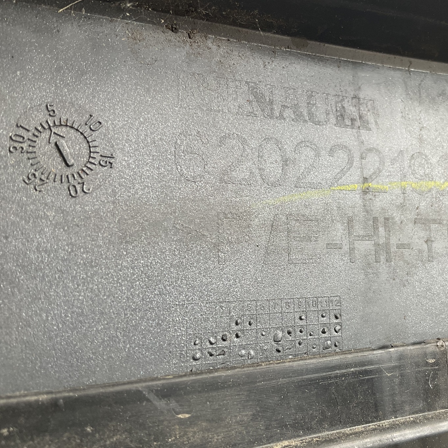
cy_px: 228
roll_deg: +1.7
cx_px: 321
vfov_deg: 43.9
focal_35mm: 38
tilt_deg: +4.1
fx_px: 556
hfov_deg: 42.8
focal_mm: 3
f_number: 1.8
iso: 32
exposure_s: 1/100
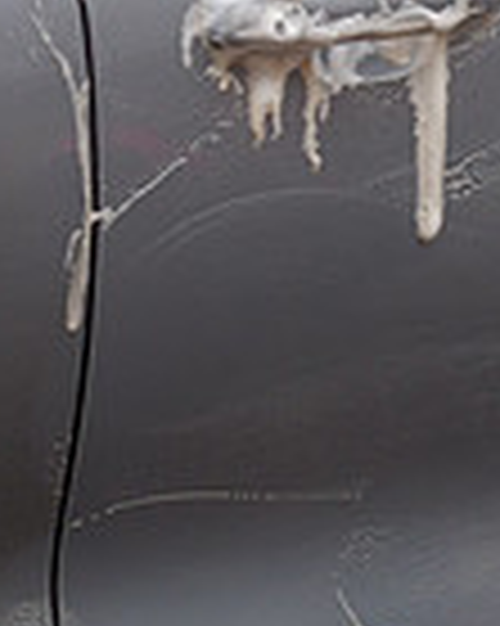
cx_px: 1104
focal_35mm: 309
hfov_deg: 4.9
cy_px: 471
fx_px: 5722
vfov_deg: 6.3
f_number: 4
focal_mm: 38
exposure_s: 1/125
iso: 200
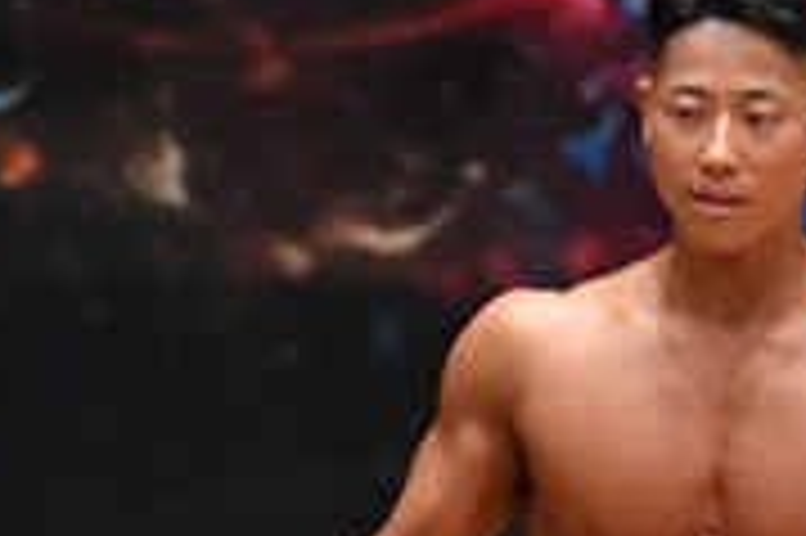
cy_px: 919
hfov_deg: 1.8
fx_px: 26126
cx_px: -119
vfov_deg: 1.2
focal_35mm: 1168
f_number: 5.6
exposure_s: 1/400
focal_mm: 180
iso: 8000
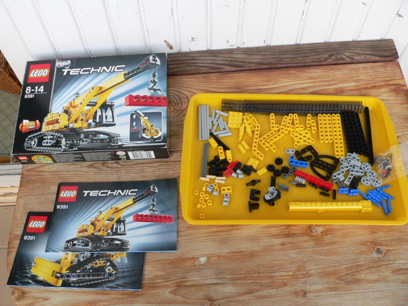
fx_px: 424
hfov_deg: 51.4
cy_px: 153
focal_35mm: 36
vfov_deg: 39.7
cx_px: 204
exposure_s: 1/250
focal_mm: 6
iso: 400
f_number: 4
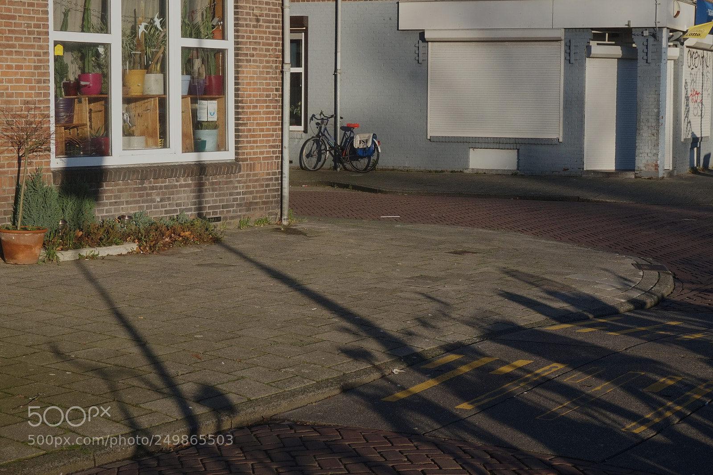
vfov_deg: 21.1
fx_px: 1277
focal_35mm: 64
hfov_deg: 31.2
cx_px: 356
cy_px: 238
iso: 400
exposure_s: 1/250
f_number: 11
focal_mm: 43
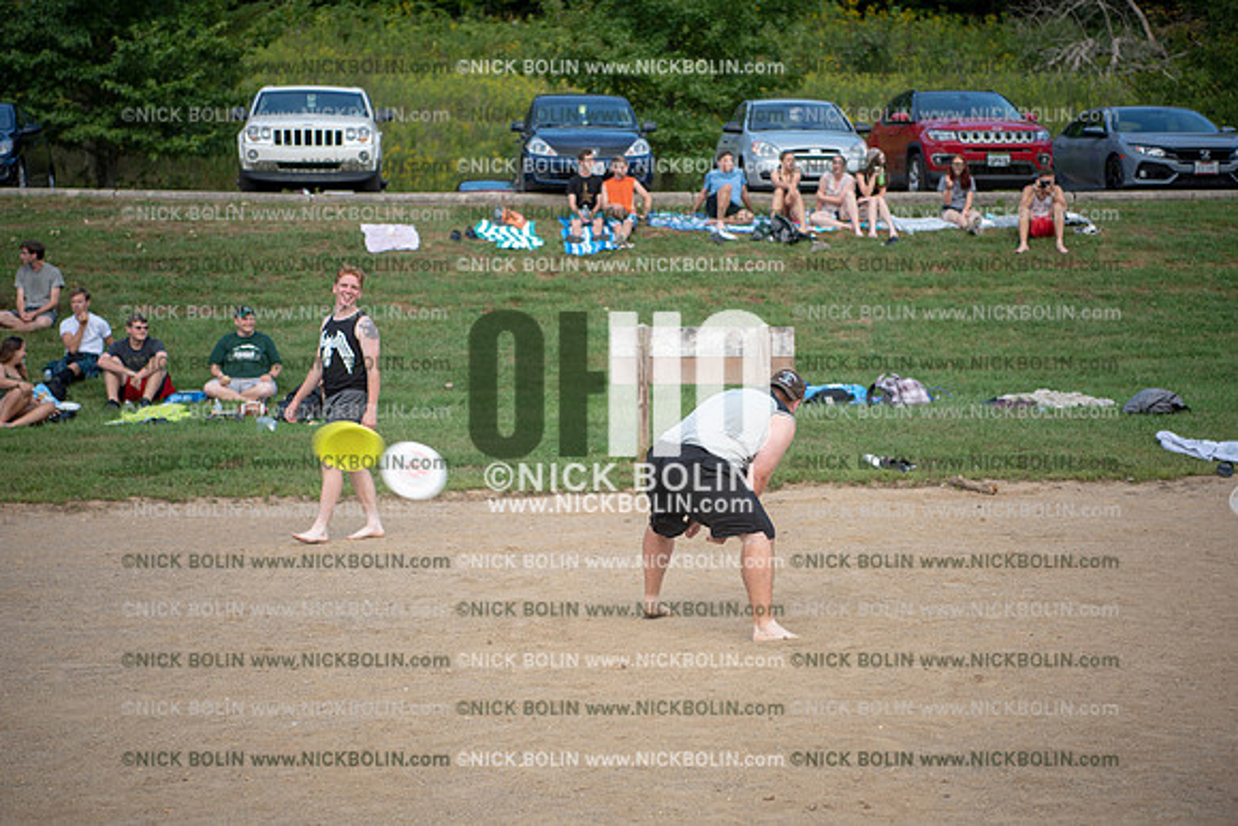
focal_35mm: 70
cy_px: 413
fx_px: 2408
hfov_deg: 28.8
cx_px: 619
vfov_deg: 19.5
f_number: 3.2
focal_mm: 70
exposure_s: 1/320
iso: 160
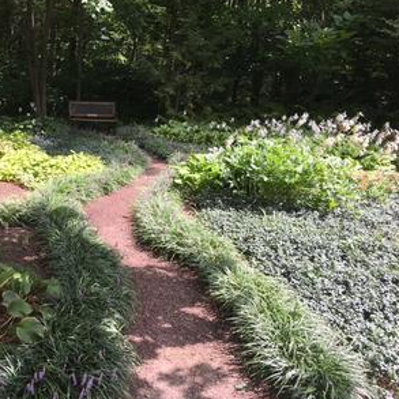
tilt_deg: -16.2
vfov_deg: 47.2
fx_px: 456
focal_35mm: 35
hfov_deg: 46.5
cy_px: 199
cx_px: 133
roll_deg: -0.8
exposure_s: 1/466
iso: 25
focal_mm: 4.15
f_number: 2.2
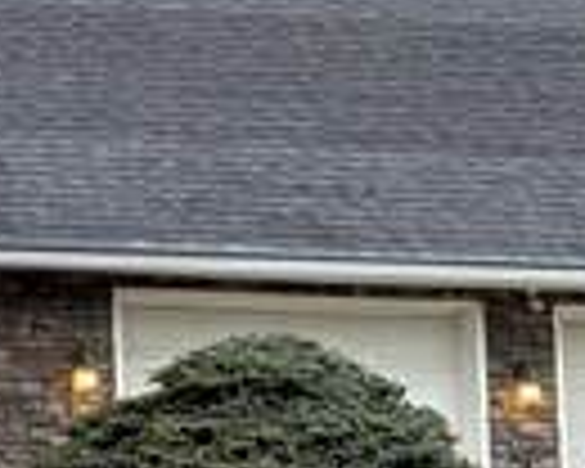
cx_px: -864
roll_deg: -0.8
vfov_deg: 8.3
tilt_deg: +10.2
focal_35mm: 184
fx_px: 3186
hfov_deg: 9.3
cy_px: -63
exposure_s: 1/632
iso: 100
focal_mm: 6.76
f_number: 1.78
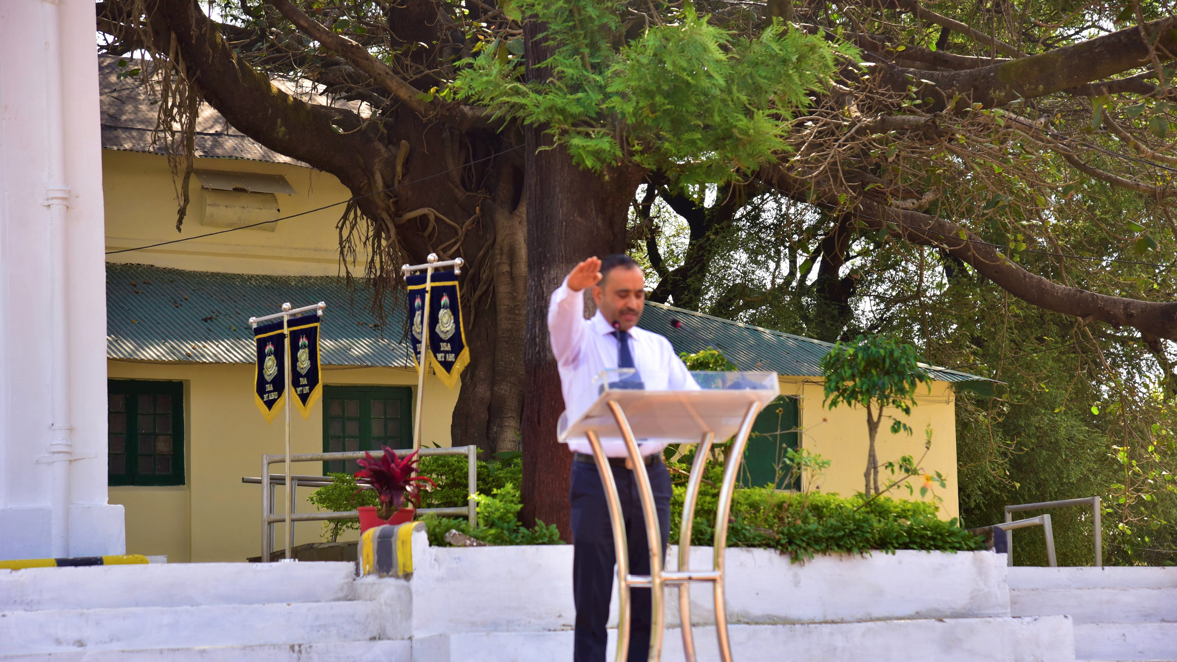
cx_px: 584
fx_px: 2809
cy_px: 391
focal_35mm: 90
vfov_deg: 13.4
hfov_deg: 23.7
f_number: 5.6
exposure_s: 1/250
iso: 160
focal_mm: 85
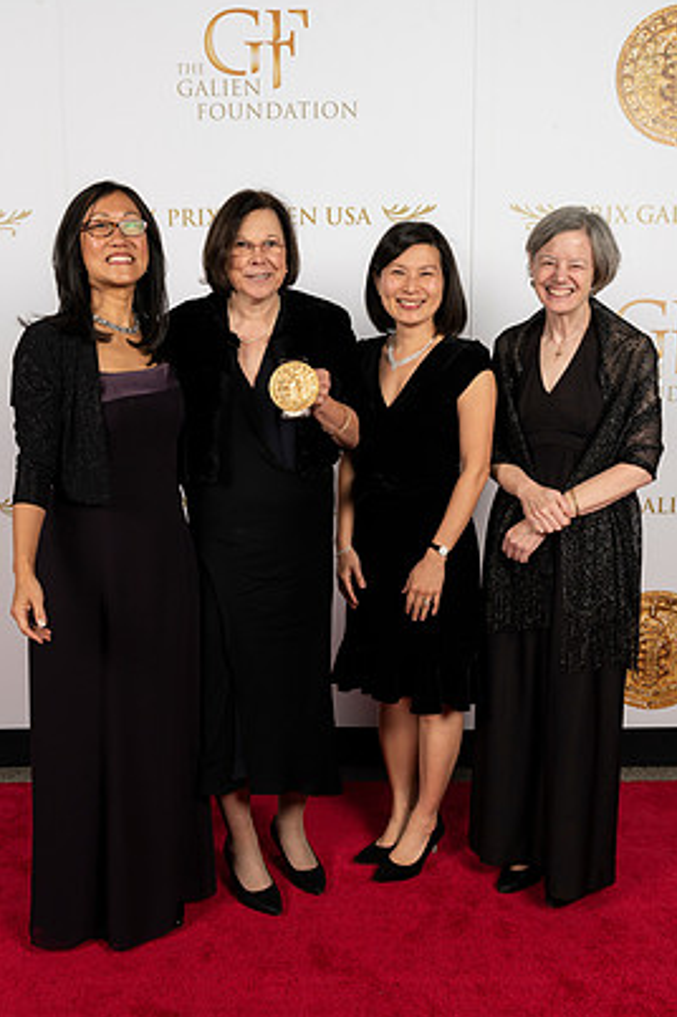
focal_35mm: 38
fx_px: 1074
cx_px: 333
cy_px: 535
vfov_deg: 50.7
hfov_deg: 35.0
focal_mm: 34
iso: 64
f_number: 11
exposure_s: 1/125
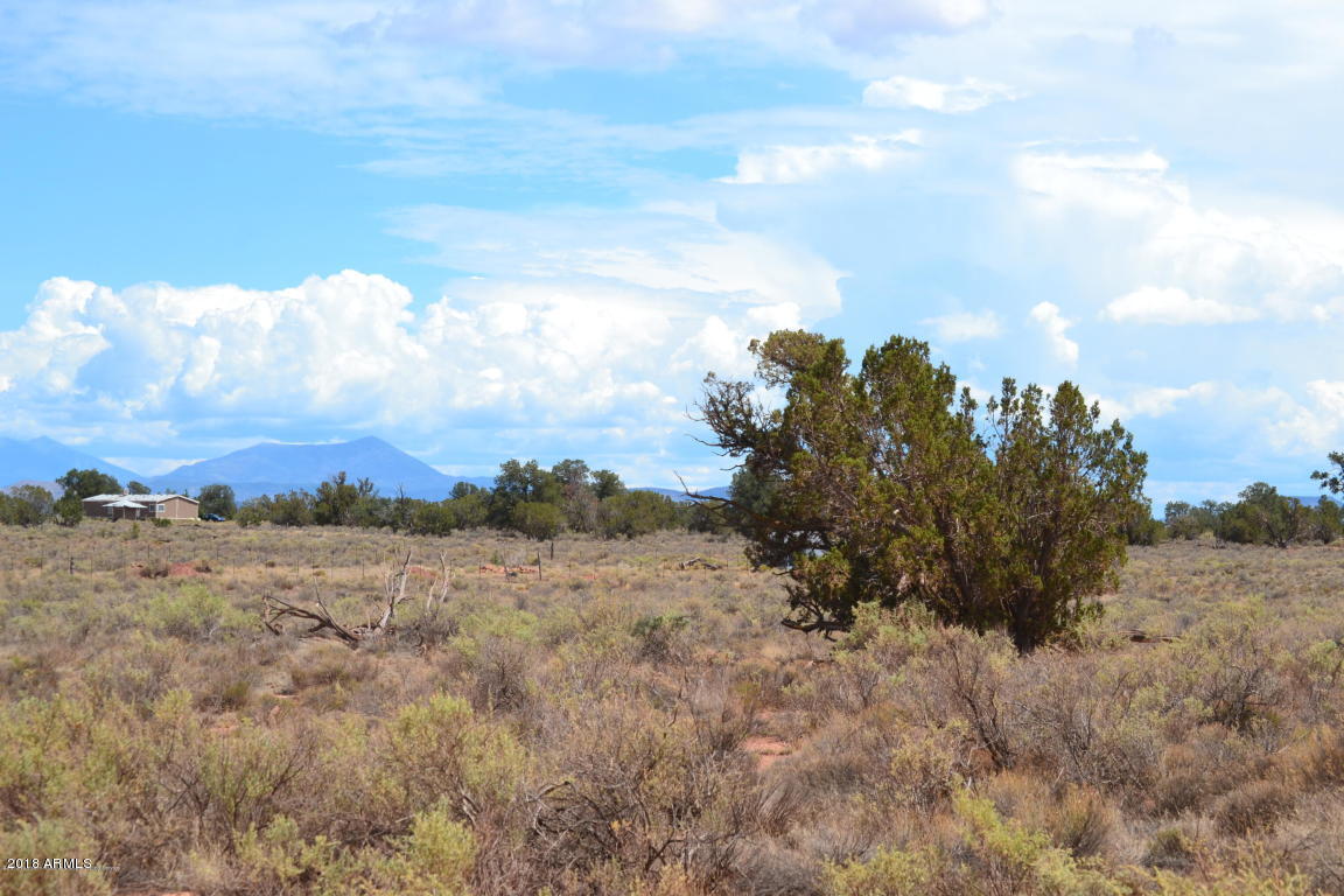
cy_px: 448
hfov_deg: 24.6
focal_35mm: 82
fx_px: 3080
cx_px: 672
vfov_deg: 16.6
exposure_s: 1/500
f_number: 11
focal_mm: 55
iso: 400
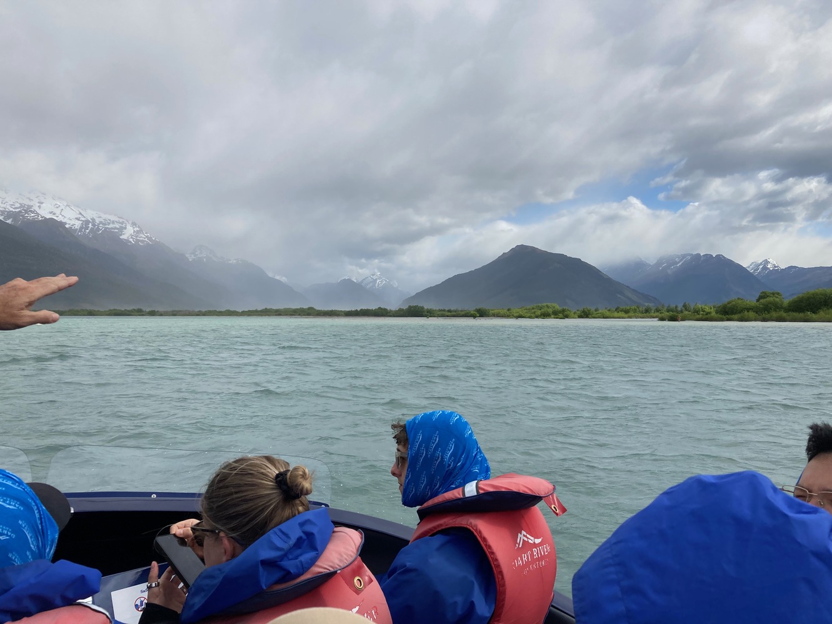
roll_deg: -2.2
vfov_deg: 49.7
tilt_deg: +3.0
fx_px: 673
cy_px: 312
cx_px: 416
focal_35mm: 28
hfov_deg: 63.4
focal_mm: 3.99
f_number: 1.8
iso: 20
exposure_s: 1/3205
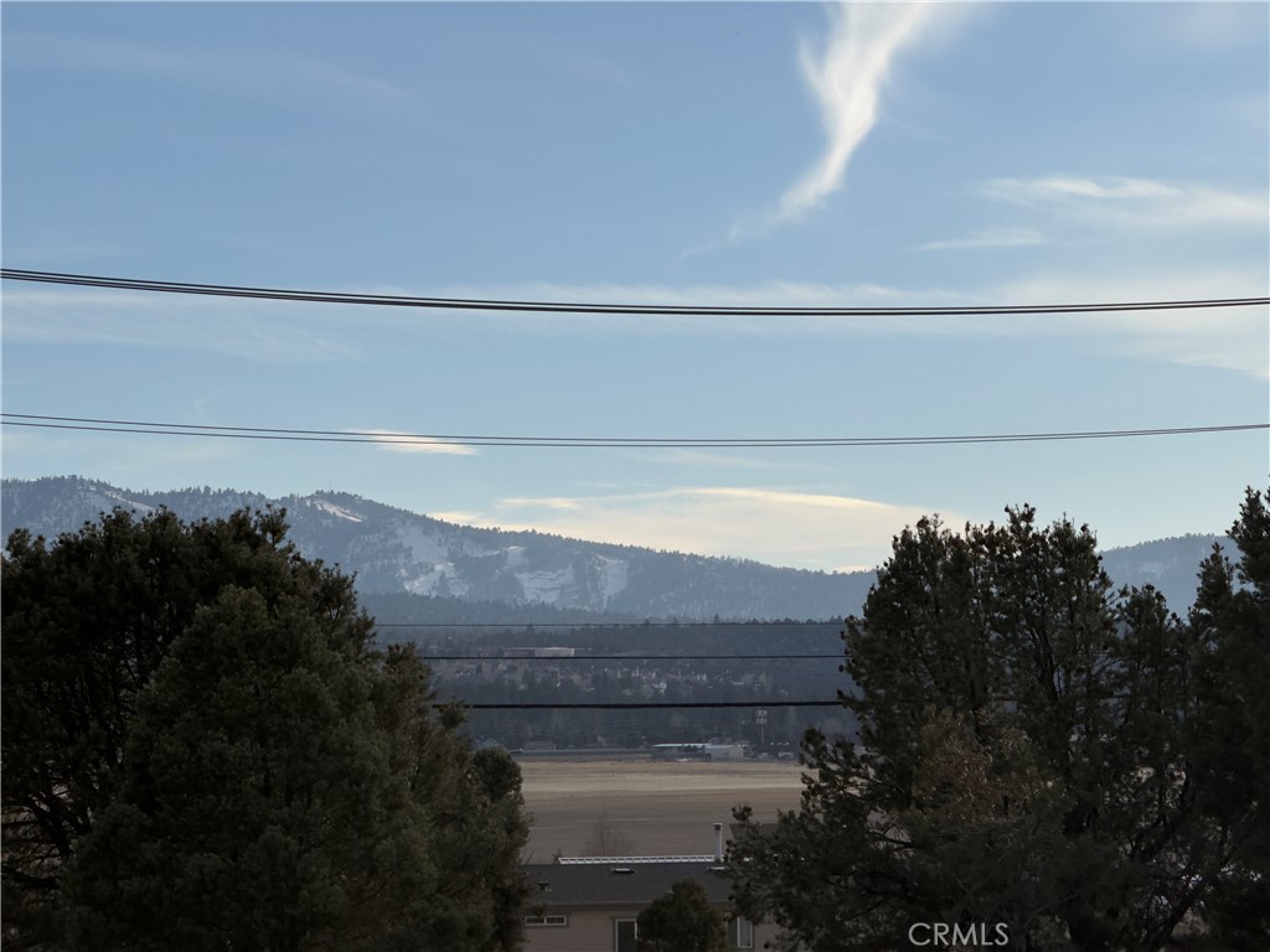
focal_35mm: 120
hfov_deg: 16.4
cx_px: 635
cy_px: 476
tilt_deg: +4.5
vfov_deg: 12.3
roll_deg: +0.1
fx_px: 4403
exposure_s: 1/3344
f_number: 2.8
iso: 50
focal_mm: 15.66
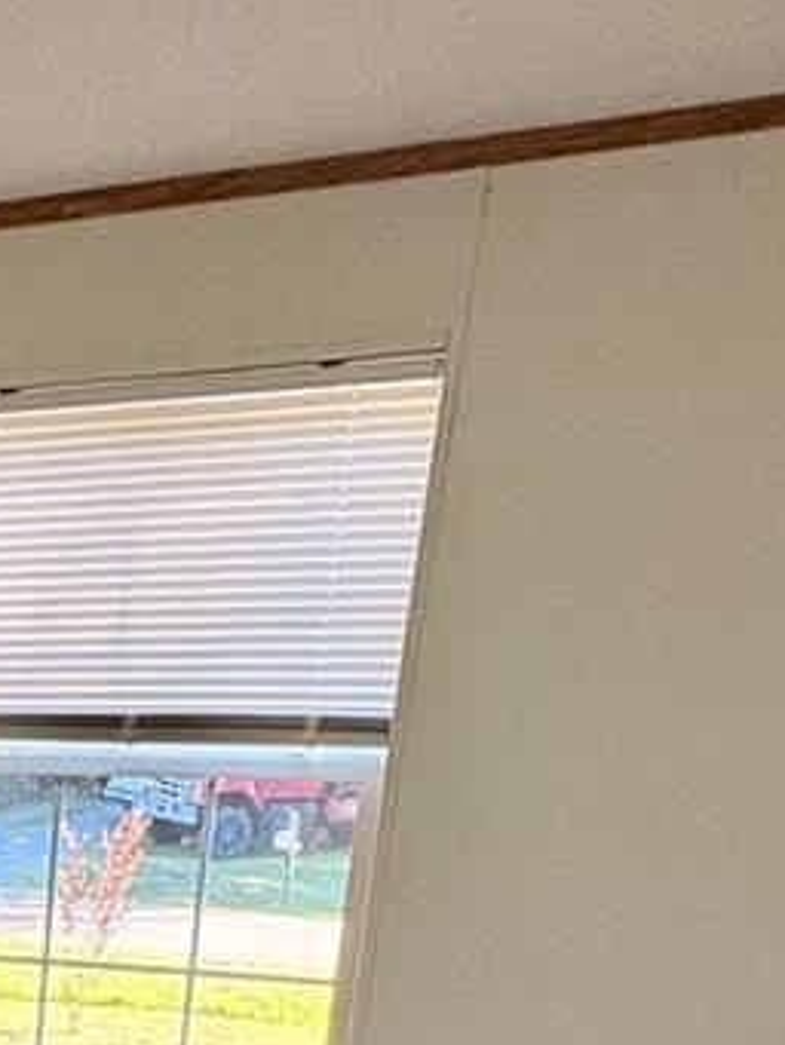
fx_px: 1904
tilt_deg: -21.5
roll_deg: -0.1
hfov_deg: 20.2
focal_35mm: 63
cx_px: -383
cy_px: 1468
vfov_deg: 25.1
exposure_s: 1/120
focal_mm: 2.22
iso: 250
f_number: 2.2
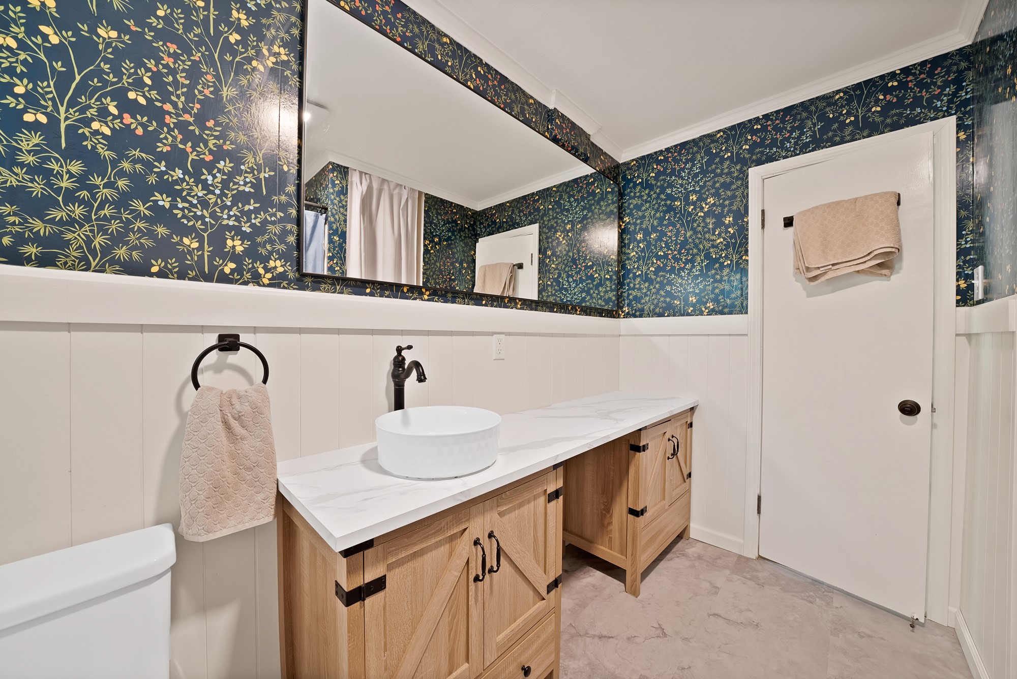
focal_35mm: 12
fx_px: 339
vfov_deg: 90.1
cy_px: 340
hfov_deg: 112.6
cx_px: 508
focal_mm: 12
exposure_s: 1.3
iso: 640
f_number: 9
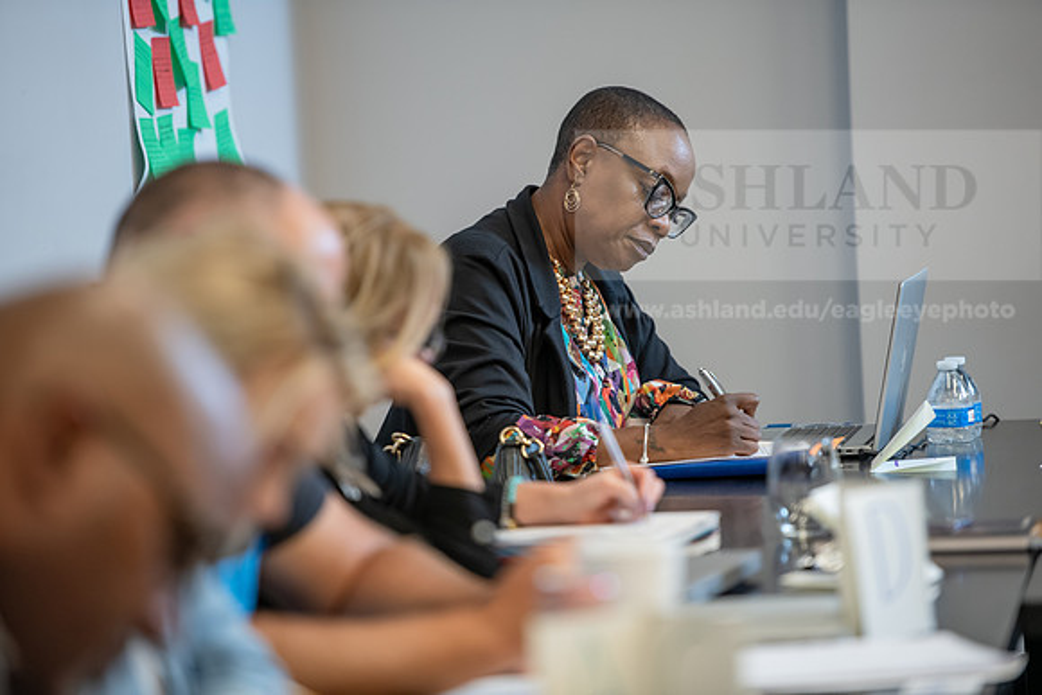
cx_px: 521
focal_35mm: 180
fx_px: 5211
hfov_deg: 11.4
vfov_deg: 7.6
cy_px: 348
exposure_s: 1/200
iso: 1000
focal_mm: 180
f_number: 2.8
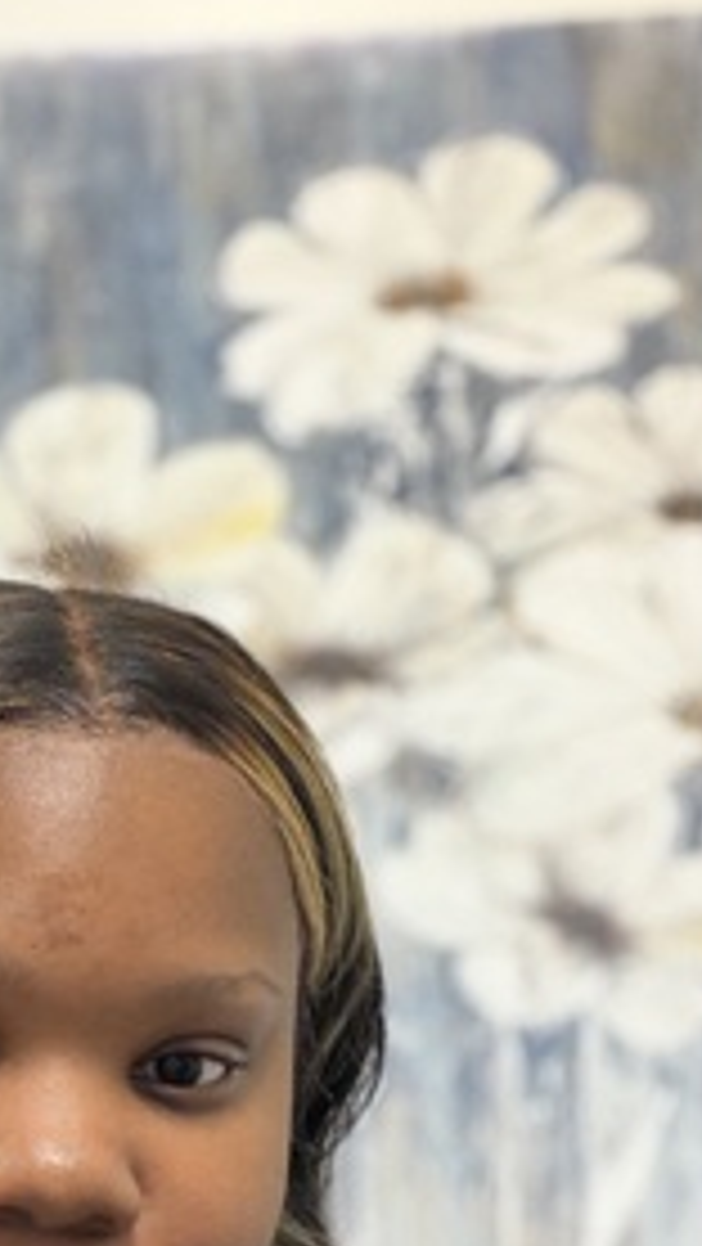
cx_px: 11
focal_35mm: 59
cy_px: 1030
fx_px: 1951
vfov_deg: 34.2
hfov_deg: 19.8
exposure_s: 1/30
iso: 250
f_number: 1.9
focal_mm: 2.71
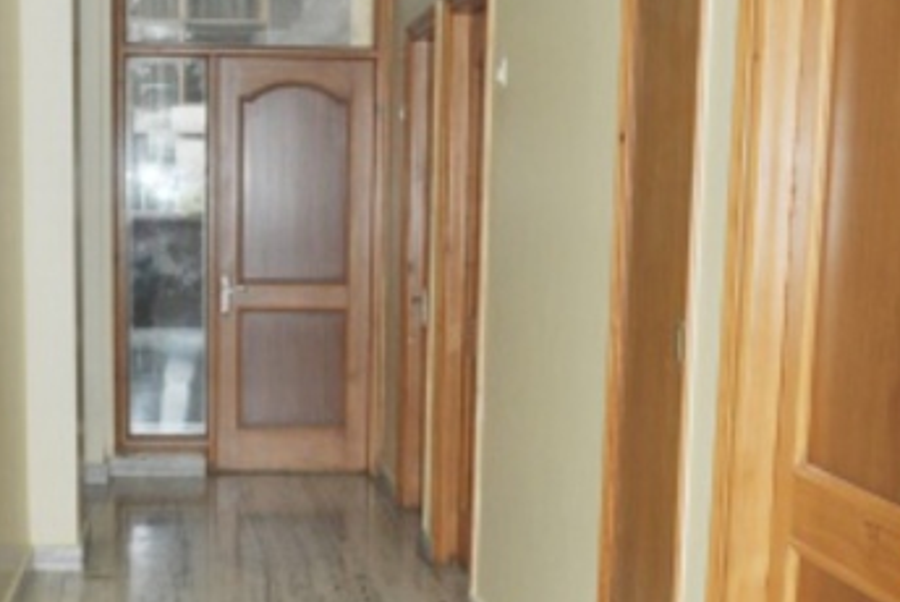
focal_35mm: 69
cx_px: 324
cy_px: 544
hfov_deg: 29.1
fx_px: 1726
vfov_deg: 19.4
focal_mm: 22
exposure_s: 1/125
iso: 400
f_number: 4.5
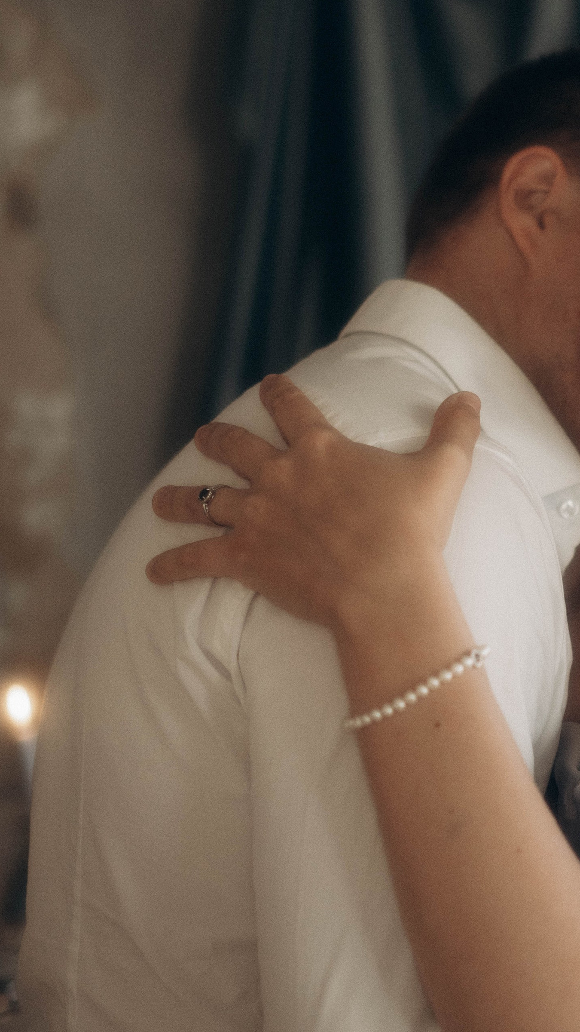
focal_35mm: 88
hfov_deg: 13.6
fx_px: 2406
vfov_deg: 24.2
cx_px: 526
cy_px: 475
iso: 320
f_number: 1.8
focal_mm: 35
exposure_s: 1/320
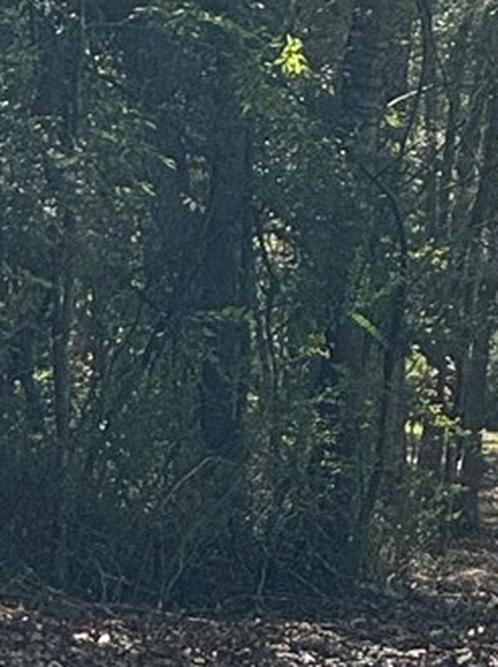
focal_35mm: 480
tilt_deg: -5.2
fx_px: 9225
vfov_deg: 4.1
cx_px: 593
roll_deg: +0.2
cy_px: 947
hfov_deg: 3.1
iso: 25
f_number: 2.8
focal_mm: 9
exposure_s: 1/224
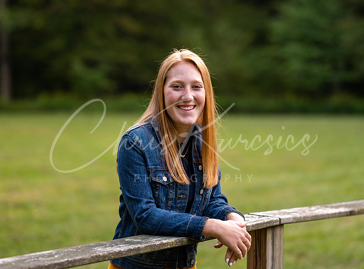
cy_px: 106
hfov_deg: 17.9
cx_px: 191
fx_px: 1157
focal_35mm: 111
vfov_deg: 13.3
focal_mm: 85
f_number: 2
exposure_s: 1/100
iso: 200
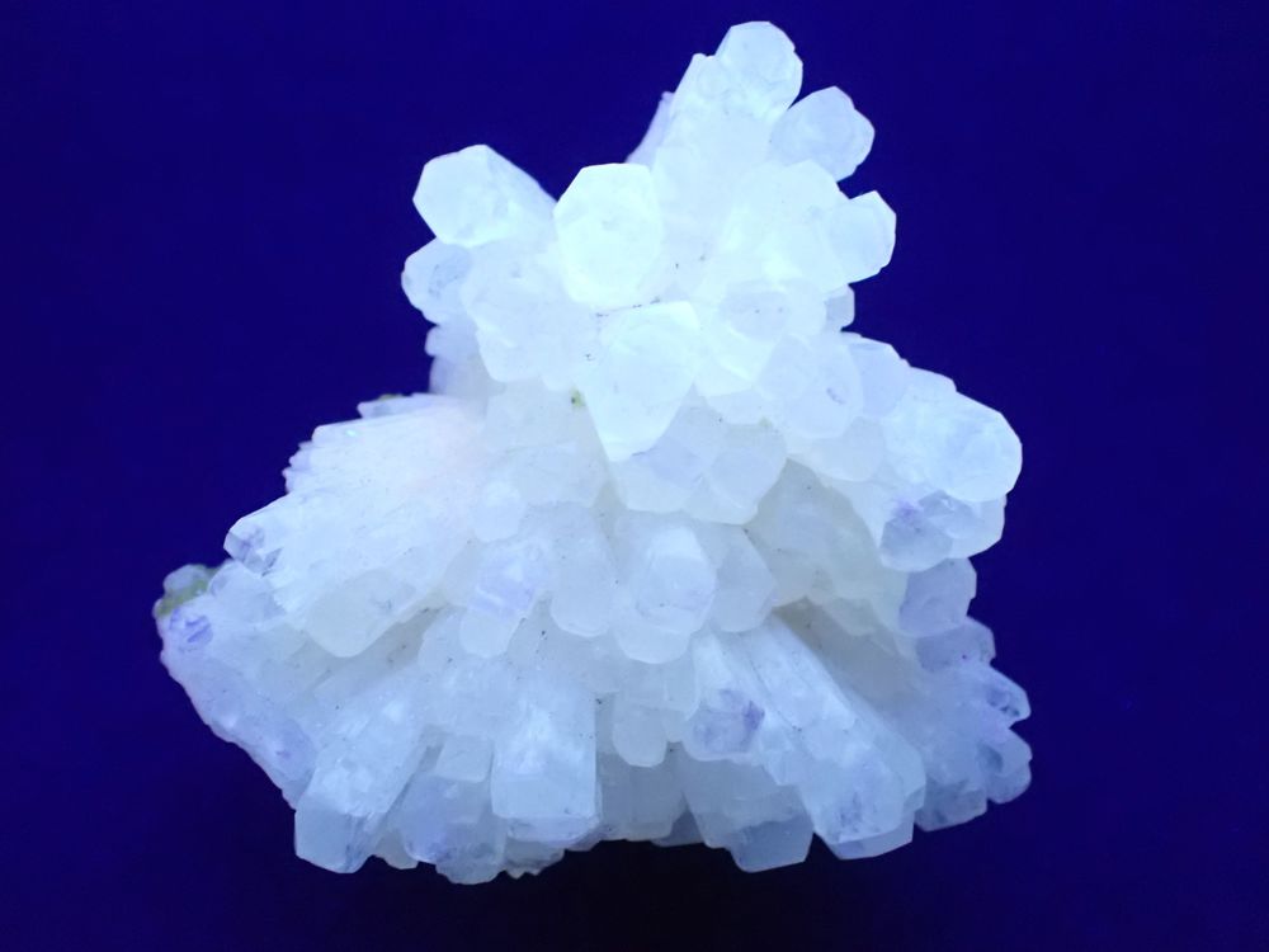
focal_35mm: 30
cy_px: 476
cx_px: 634
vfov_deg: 46.8
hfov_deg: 60.0
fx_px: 1100
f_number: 2.3
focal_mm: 5.4
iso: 1600
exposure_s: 1/15
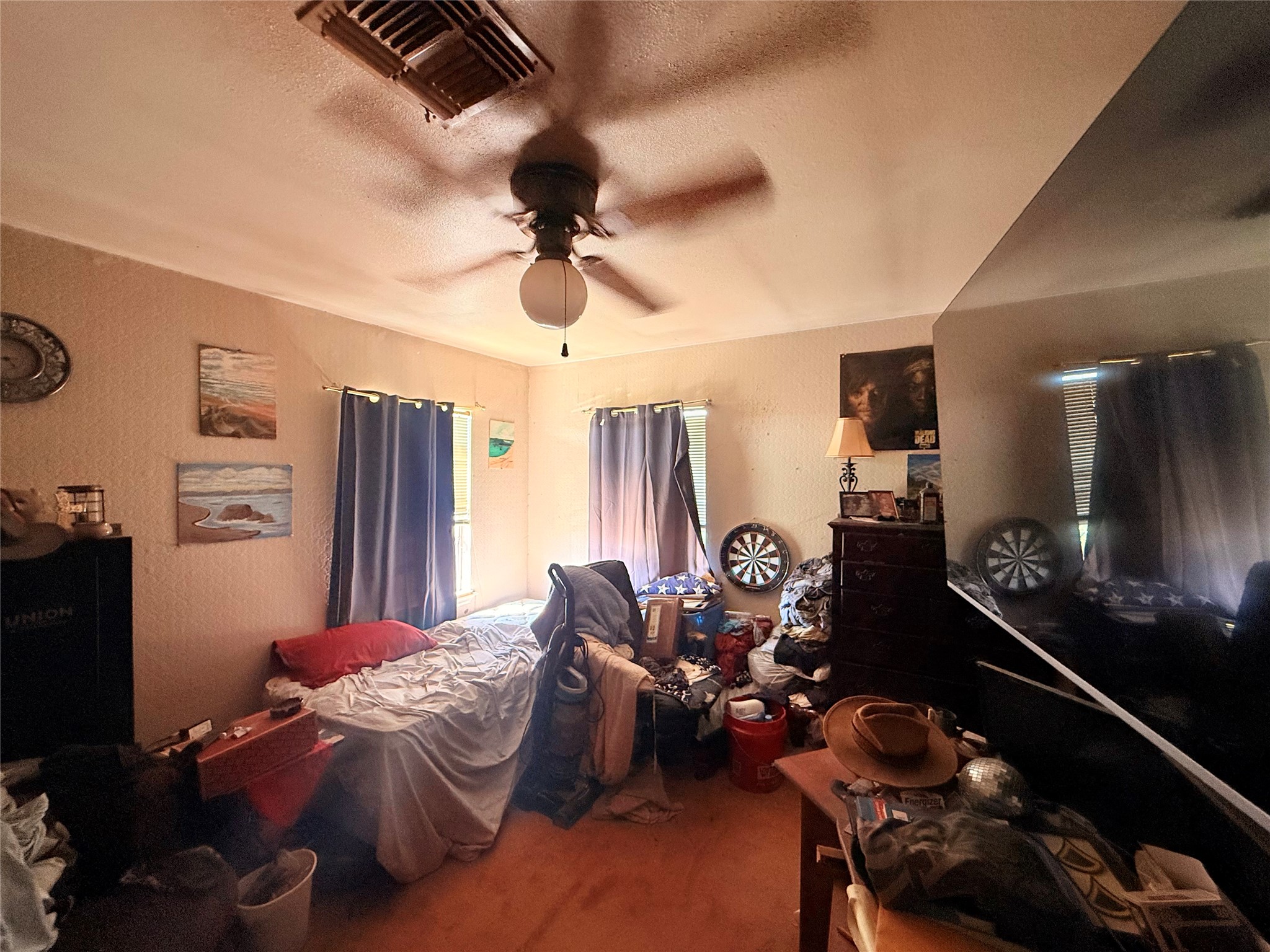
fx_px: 514
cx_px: 635
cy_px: 476
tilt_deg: -0.5
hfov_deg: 102.1
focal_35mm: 14
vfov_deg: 85.7
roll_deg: +0.7
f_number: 2.2
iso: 400
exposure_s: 1/63
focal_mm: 2.22
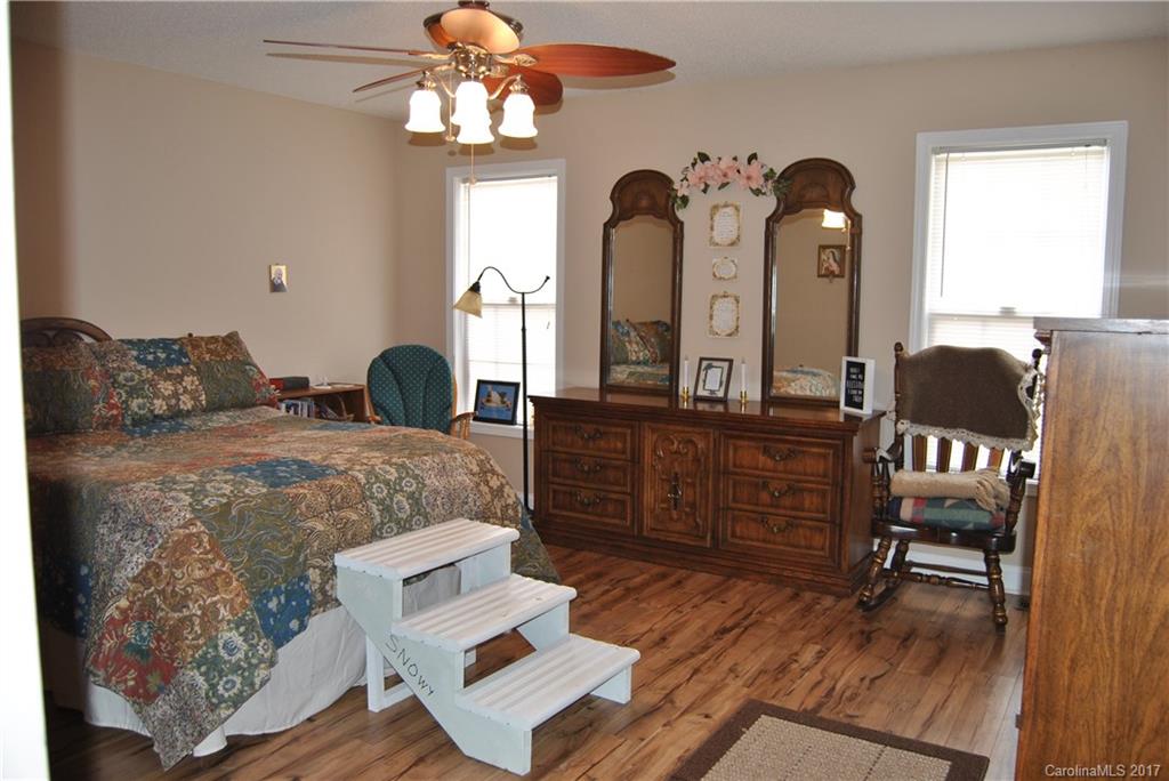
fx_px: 877
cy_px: 390
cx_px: 584
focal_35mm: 27
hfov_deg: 67.4
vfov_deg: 48.0
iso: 200
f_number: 3.5
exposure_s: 1/60
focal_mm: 18
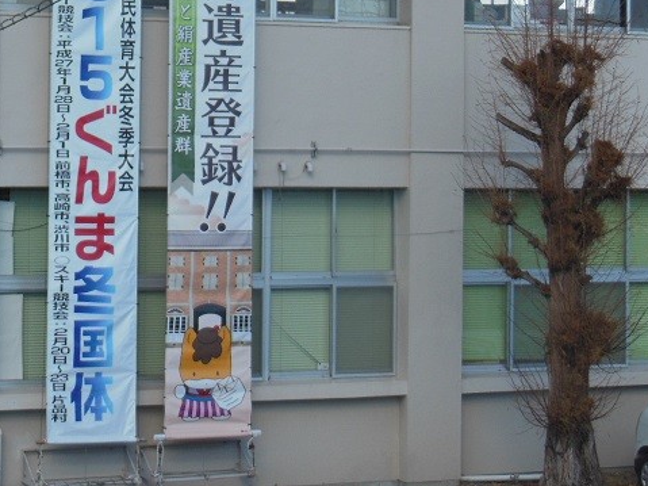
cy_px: 81
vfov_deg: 12.6
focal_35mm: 117
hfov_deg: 16.7
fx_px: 2190
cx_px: 124
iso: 125
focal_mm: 12.4
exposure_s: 1/320
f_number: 5.2
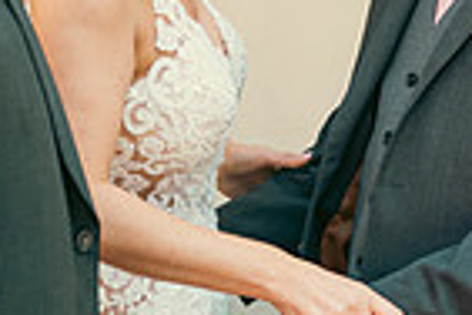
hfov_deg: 12.4
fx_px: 2163
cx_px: 362
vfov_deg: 8.3
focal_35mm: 165
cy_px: 28
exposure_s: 1/250
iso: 160
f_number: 3.5
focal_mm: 40
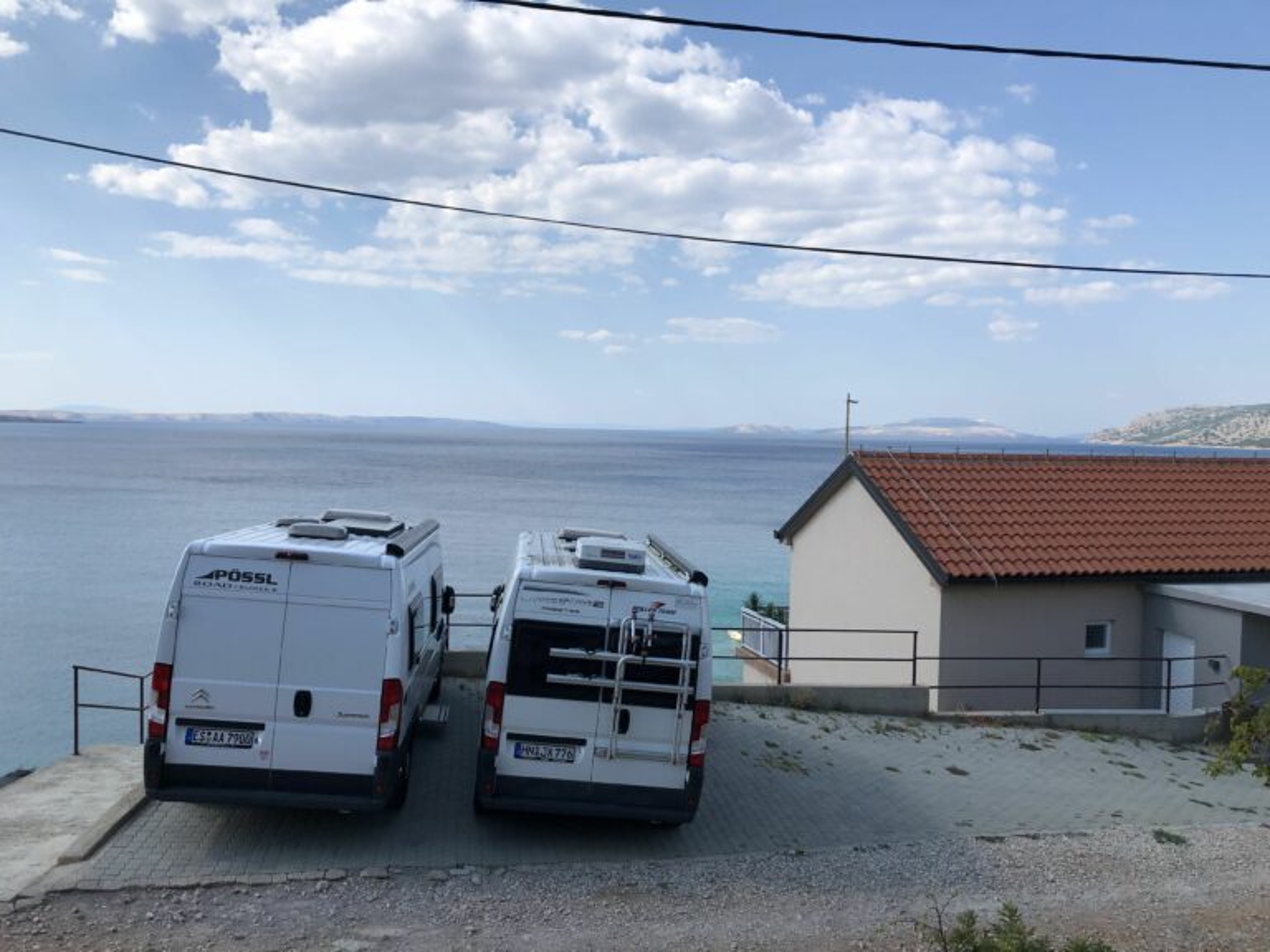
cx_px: 635
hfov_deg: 63.4
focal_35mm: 28
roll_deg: -0.7
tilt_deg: -1.3
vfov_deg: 49.7
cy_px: 476
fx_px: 1027
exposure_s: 1/2525
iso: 20
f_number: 1.8
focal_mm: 3.99
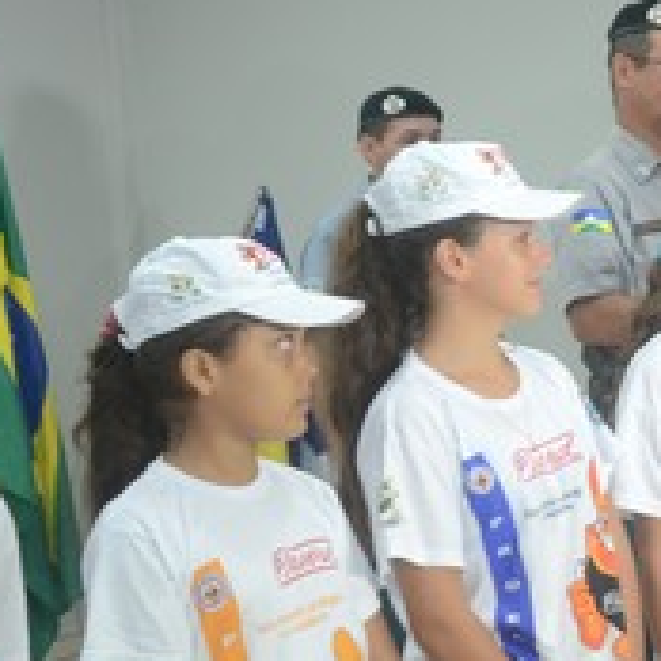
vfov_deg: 21.9
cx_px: 676
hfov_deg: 21.1
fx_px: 1707
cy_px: 361
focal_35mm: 79
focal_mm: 24
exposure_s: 1/80
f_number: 3.8
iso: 1600
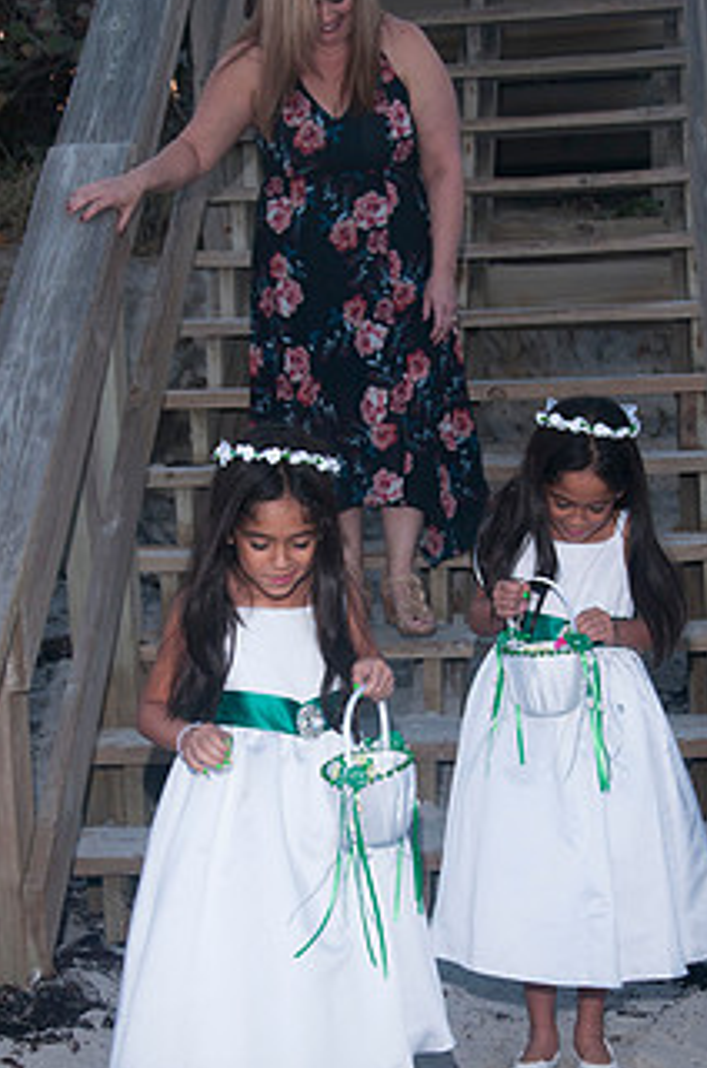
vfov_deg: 26.6
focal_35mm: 76
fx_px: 2248
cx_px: 389
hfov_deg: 17.9
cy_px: 681
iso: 400
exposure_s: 1/250
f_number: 6.3
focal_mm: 36
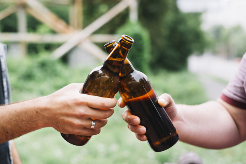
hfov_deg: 38.9
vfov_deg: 26.5
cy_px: 83
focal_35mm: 51
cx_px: 123
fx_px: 348
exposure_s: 1/800
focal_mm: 50
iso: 200
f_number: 3.2
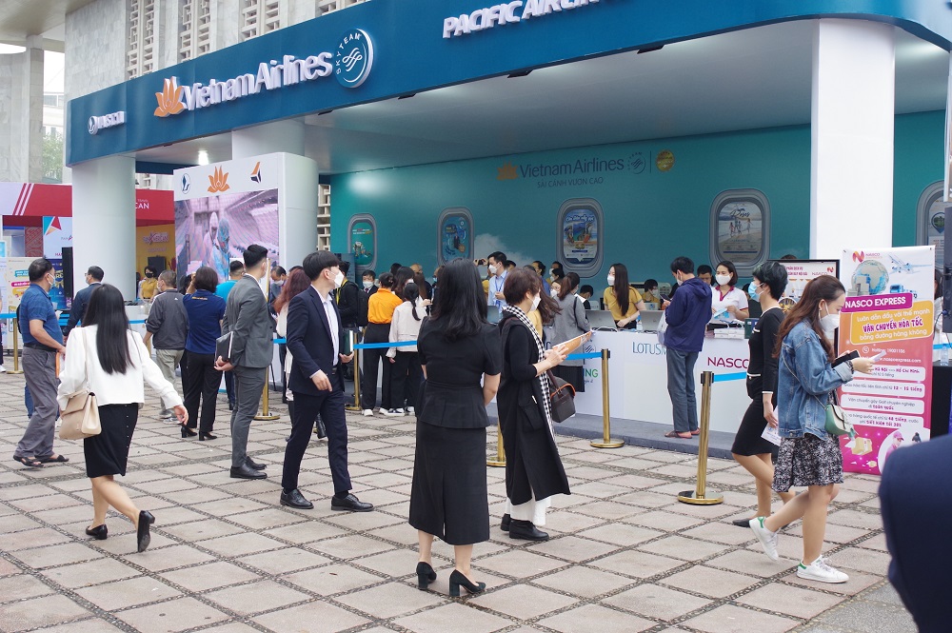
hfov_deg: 53.2
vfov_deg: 36.8
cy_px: 316
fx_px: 951
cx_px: 476
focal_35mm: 36
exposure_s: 1/250
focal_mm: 24
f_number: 5.6
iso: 800
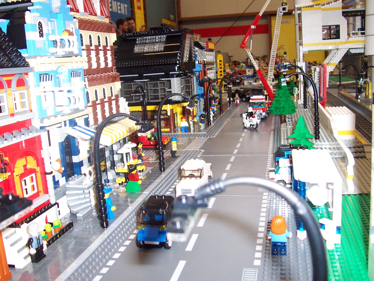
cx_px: 187
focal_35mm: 37
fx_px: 400
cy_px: 140
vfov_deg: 38.7
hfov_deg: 50.1
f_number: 2.8
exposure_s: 1/60
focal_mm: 5.6
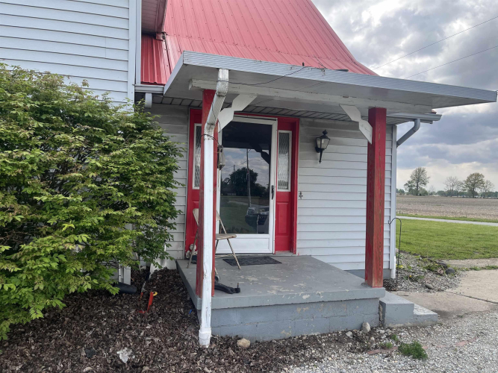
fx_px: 374
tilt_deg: -0.3
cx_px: 249
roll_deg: -1.6
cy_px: 186
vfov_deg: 53.0
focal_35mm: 26
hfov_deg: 67.3
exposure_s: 1/878
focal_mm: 5.1
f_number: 1.6
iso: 50
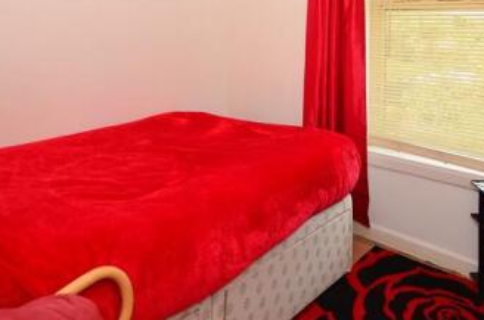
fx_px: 402
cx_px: 258
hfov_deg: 62.0
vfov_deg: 38.8
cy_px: 4
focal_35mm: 30
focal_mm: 10
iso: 200
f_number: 5.6
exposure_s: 1/125
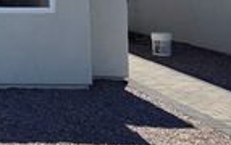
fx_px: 536
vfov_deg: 14.7
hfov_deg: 19.5
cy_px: -46
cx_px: -158
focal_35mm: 85
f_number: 1.7
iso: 80
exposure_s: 1/5296
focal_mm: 6.25
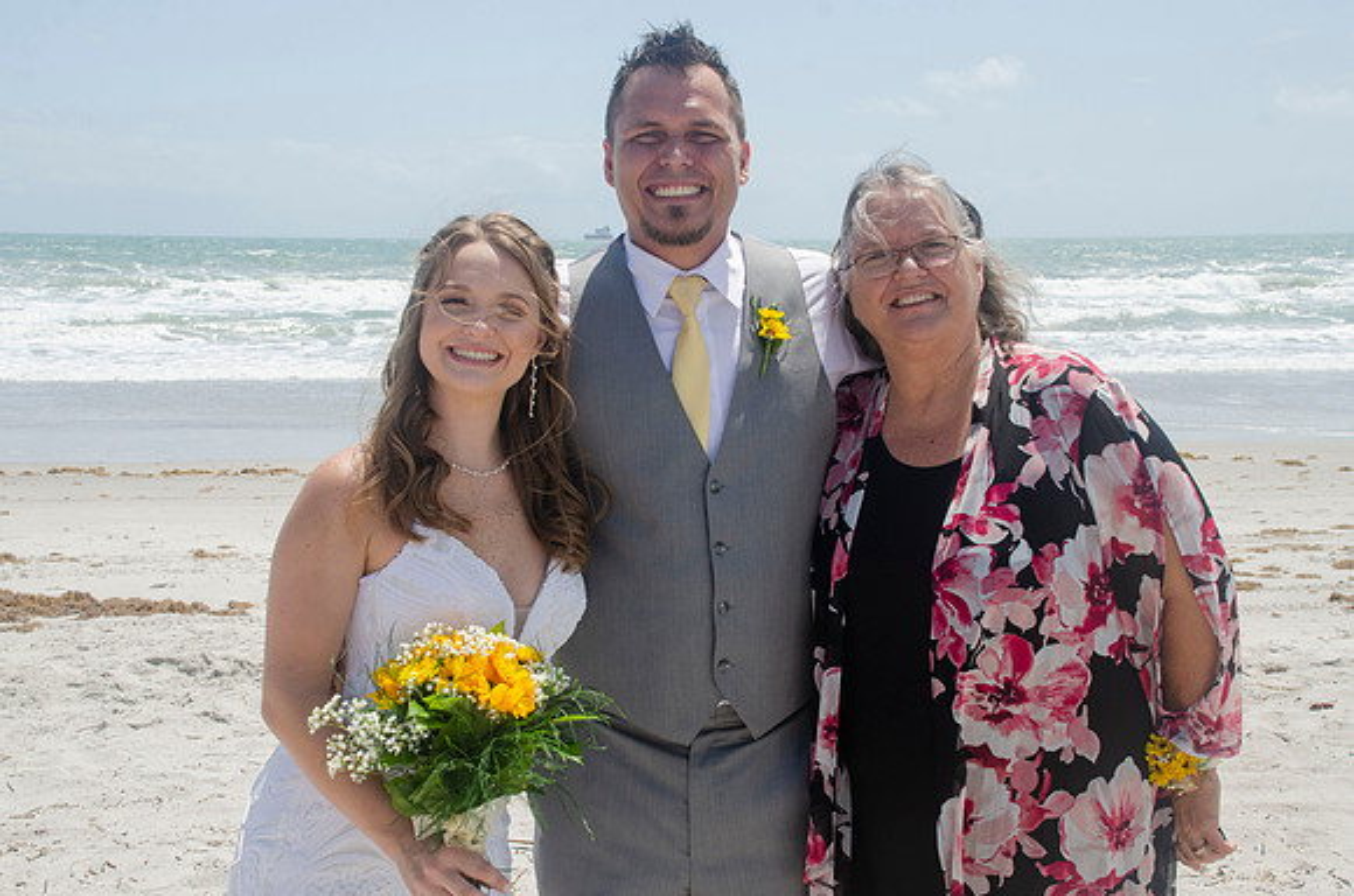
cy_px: 448
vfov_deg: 27.9
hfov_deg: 41.2
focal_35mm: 48
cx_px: 677
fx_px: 1801
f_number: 11
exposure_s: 1/250
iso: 100
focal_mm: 32
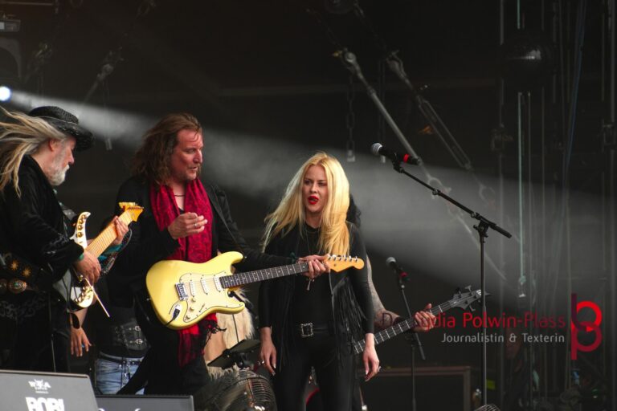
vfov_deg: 3.1
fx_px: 7712
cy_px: 206
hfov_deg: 4.6
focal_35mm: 450
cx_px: 308
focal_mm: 300
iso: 500
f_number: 6.3
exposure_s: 1/500
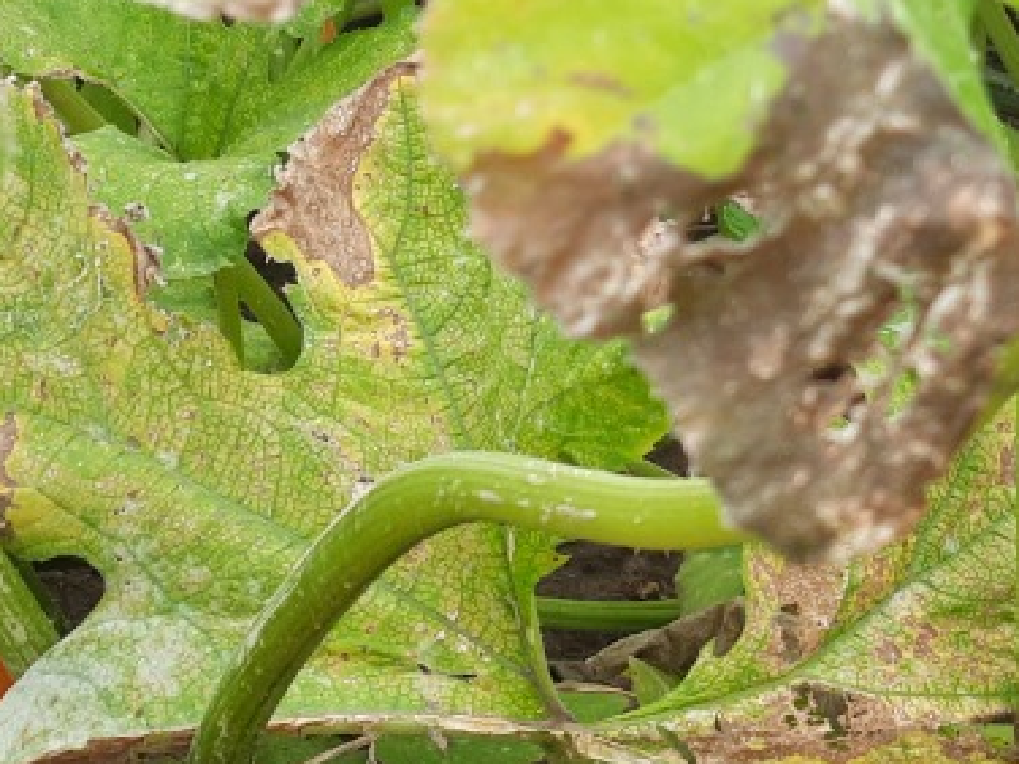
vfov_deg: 14.9
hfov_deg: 20.5
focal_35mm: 92
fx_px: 2708
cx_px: 1079
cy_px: 1160
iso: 32
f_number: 1.8
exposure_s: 1/100
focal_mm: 5.23
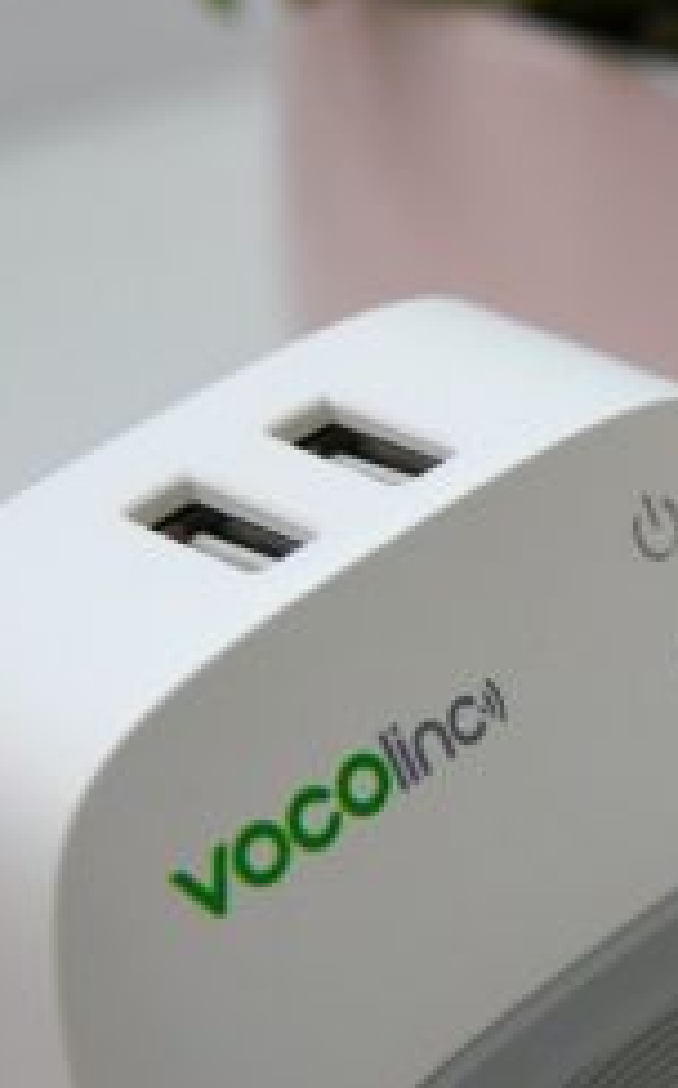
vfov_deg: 18.5
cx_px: 790
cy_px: 490
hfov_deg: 11.4
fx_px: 3349
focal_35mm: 113
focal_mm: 30
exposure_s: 1/40
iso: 1000
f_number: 4.5
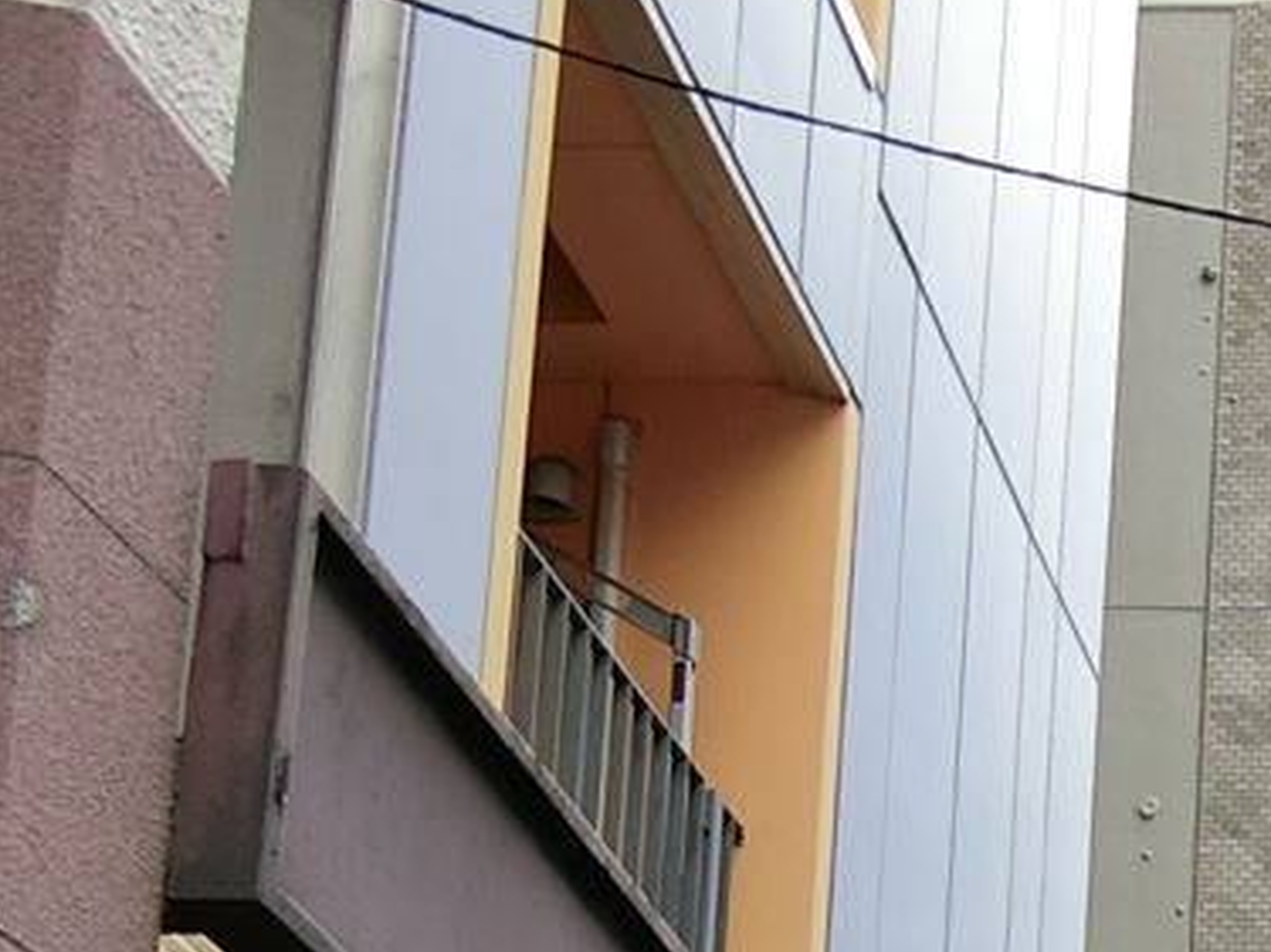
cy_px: 1823
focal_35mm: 81
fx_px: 2973
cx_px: 1725
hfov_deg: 21.4
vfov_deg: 15.2
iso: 80
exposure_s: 1/400
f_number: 2.7
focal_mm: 4.06
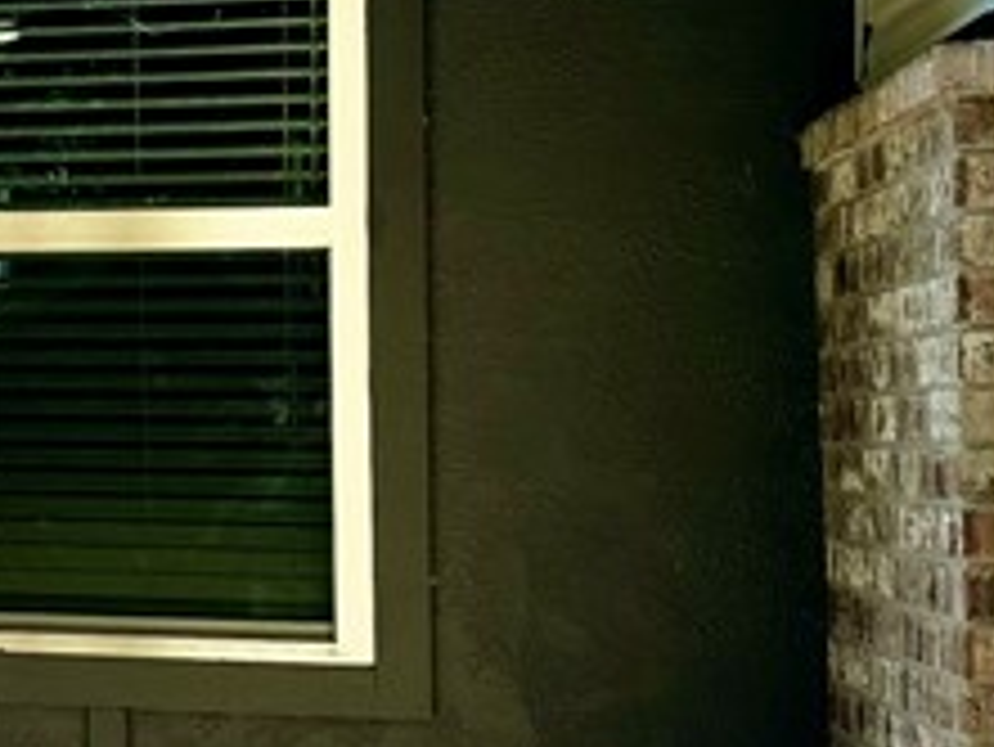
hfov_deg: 14.7
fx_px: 3189
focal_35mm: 111
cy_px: 297
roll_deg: -0.9
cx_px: -963
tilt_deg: +2.4
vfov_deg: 13.3
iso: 80
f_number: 1.78
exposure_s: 1/1321
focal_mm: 6.86
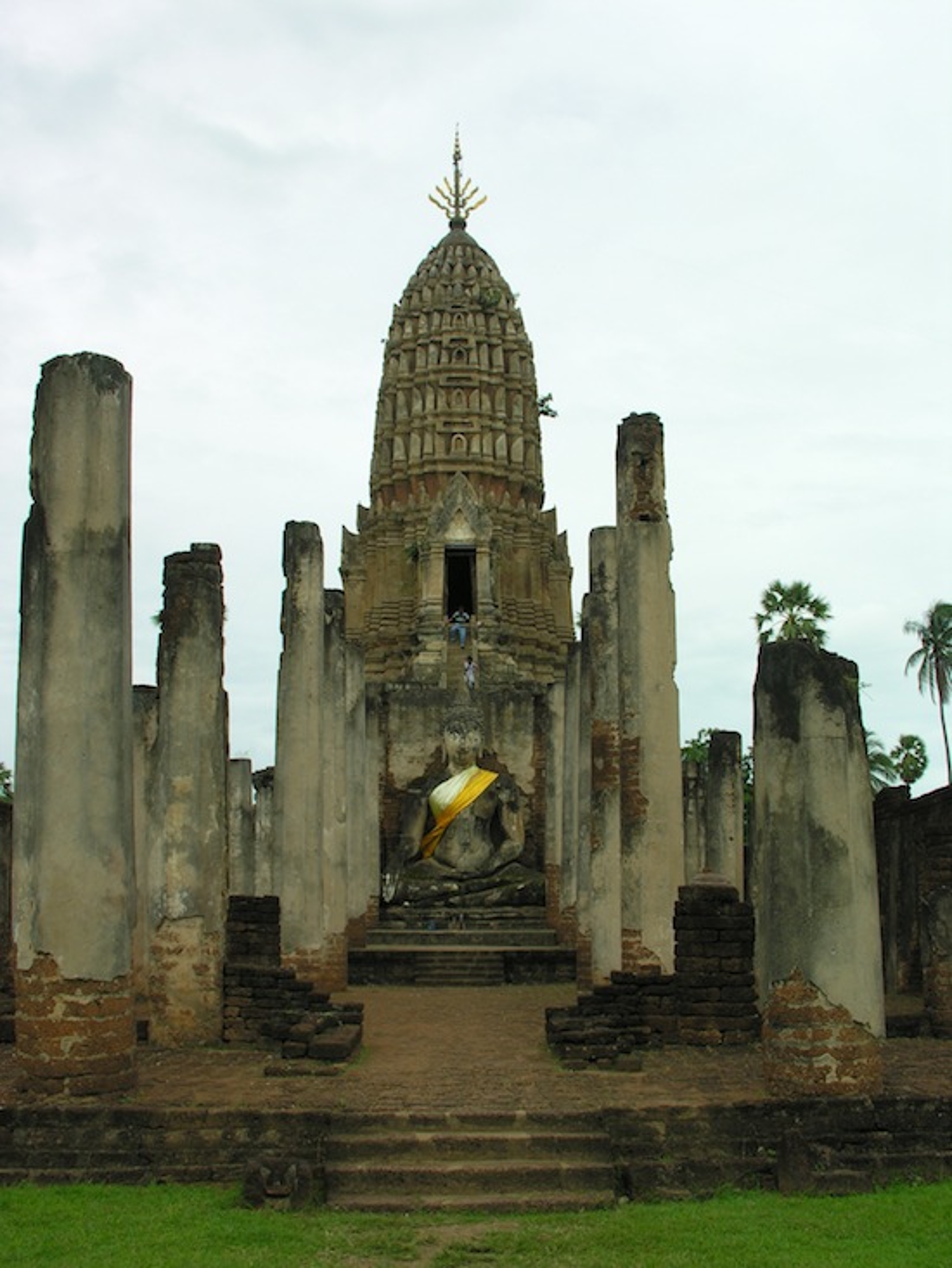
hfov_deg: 40.7
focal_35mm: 35
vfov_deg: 52.6
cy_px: 634
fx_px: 1283
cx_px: 476
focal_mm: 8.9
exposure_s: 1/125
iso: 50
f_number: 8
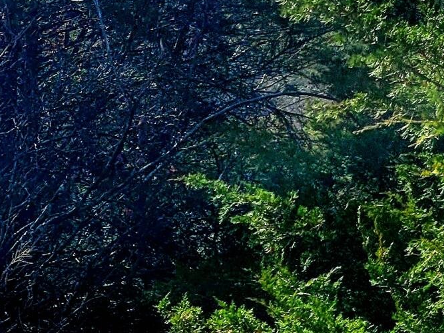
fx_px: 1500
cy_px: 262
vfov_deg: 12.6
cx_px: -529
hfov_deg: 13.5
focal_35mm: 117
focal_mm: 5.4
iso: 40
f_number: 1.8
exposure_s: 1/2500
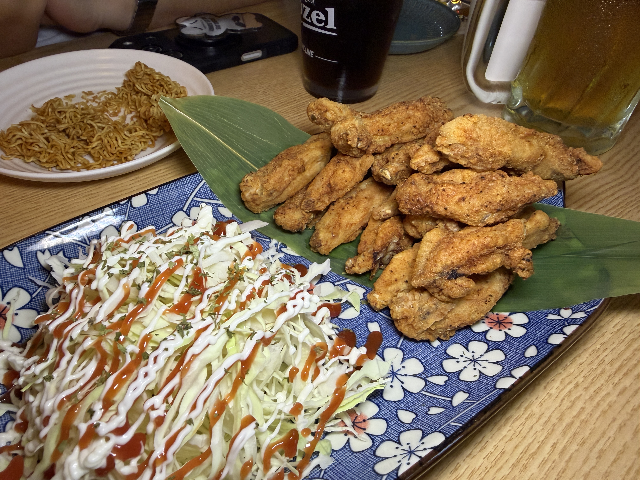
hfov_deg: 71.6
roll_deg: -1.5
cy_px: 240
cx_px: 320
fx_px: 444
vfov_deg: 56.8
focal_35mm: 24
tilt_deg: -44.1
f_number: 2.2
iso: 250
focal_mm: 2.22
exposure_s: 1/43
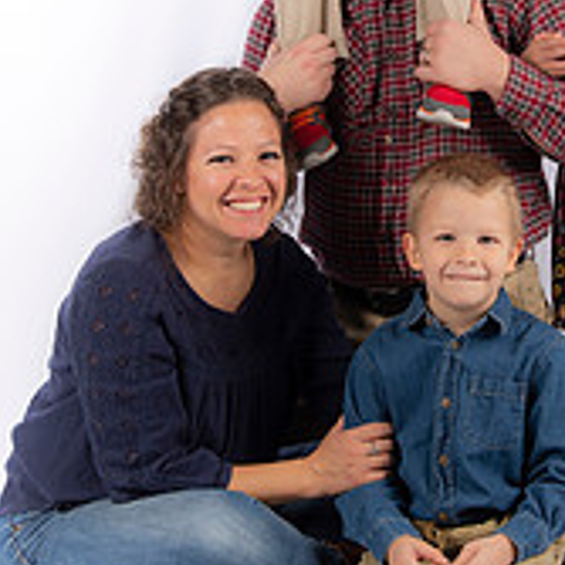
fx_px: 1939
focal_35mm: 105
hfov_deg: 16.5
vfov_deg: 16.4
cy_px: 101
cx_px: 425
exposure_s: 1/200
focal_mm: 46
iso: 100
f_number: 5.6
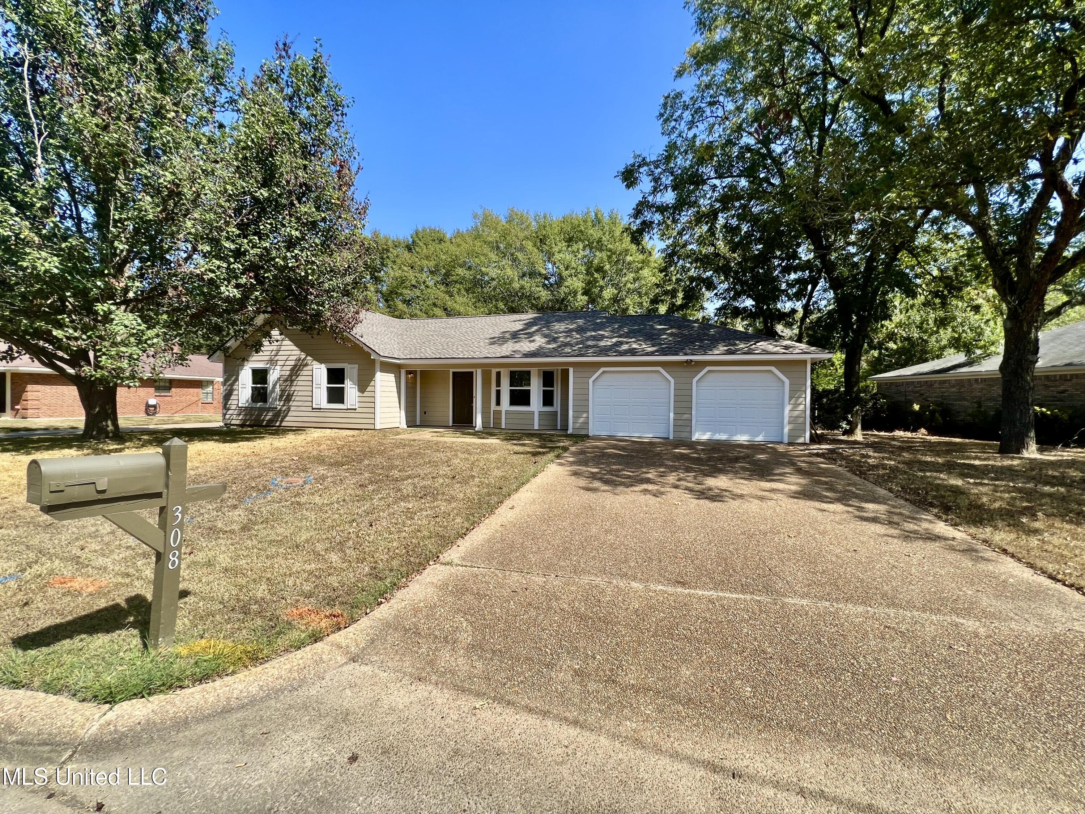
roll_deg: -0.3
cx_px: 542
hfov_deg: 106.2
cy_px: 407
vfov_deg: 89.9
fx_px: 407
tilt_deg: -1.0
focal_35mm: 13
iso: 32
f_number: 1.8
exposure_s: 1/786
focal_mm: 1.57
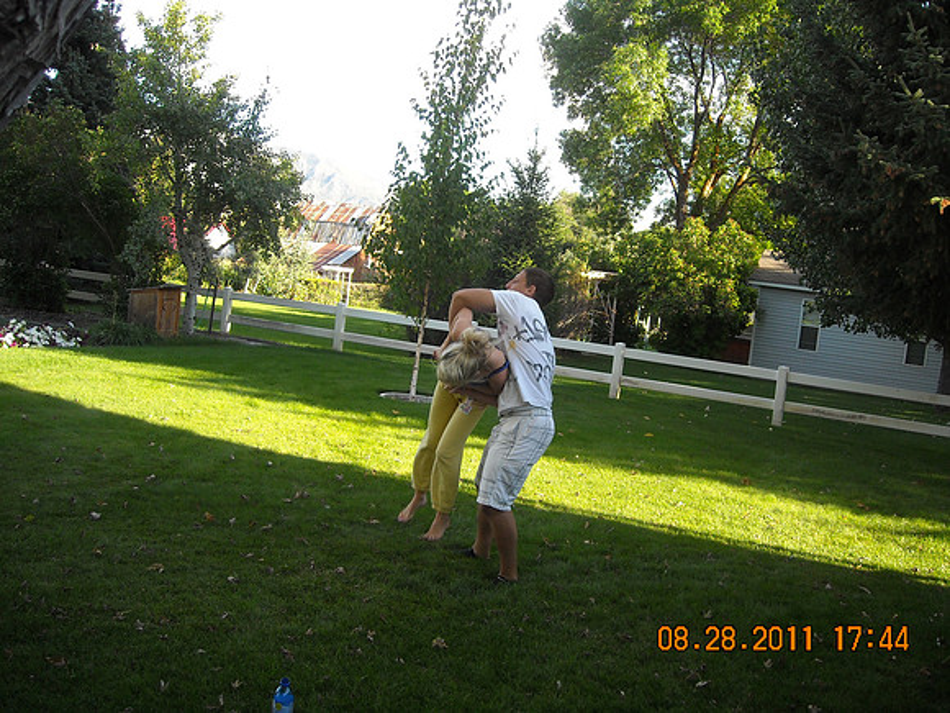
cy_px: 356
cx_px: 475
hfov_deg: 52.6
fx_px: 961
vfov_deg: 40.7
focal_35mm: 35
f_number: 2.8
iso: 104
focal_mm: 5.7
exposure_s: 1/250
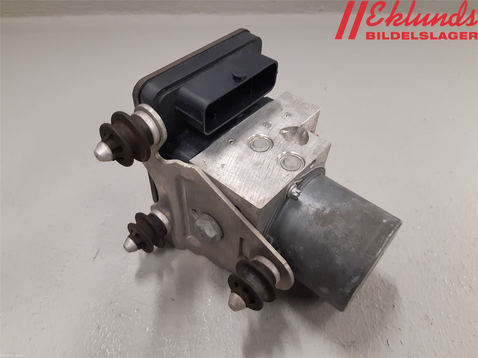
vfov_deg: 53.1
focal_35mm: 26
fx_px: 359
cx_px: 239
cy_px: 179
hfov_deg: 67.3
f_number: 1.7
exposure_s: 1/50
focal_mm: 3.93
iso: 125
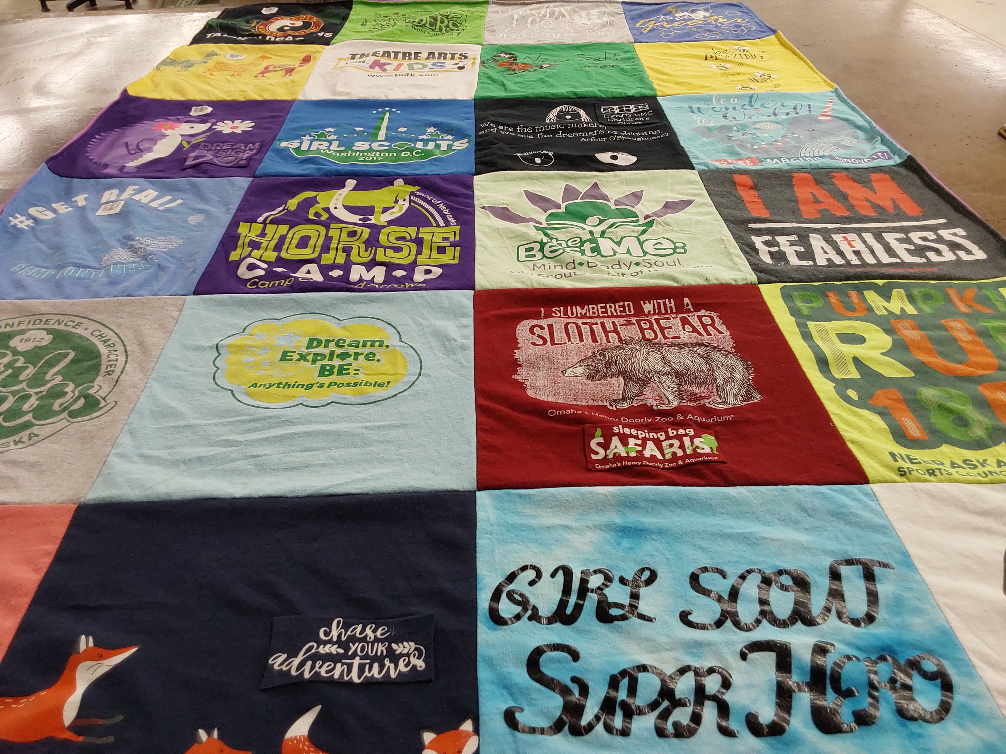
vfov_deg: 49.7
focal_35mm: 28
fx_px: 814
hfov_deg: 63.4
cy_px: 377
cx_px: 503
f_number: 1.9
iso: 100
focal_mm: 2.91
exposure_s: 1/60
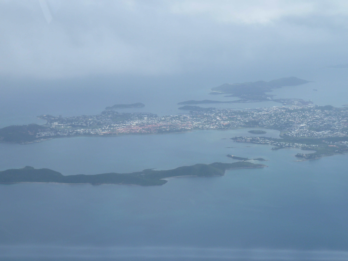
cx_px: 174
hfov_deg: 25.0
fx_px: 784
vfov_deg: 18.9
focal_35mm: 78
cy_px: 130
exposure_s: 1/500
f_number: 4.5
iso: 80
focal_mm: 12.8
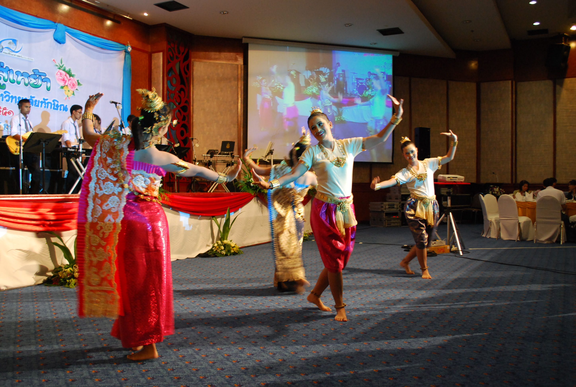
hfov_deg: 57.1
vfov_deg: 40.1
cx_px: 288
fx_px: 529
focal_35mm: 33
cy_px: 194
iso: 800
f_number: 4
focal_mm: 22
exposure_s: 1/15
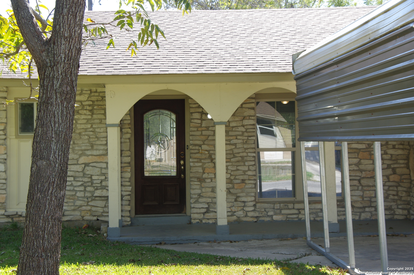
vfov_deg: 18.2
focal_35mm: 75
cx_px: 207
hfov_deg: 27.0
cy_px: 138
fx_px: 862
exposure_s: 1/80
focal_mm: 50
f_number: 11
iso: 200
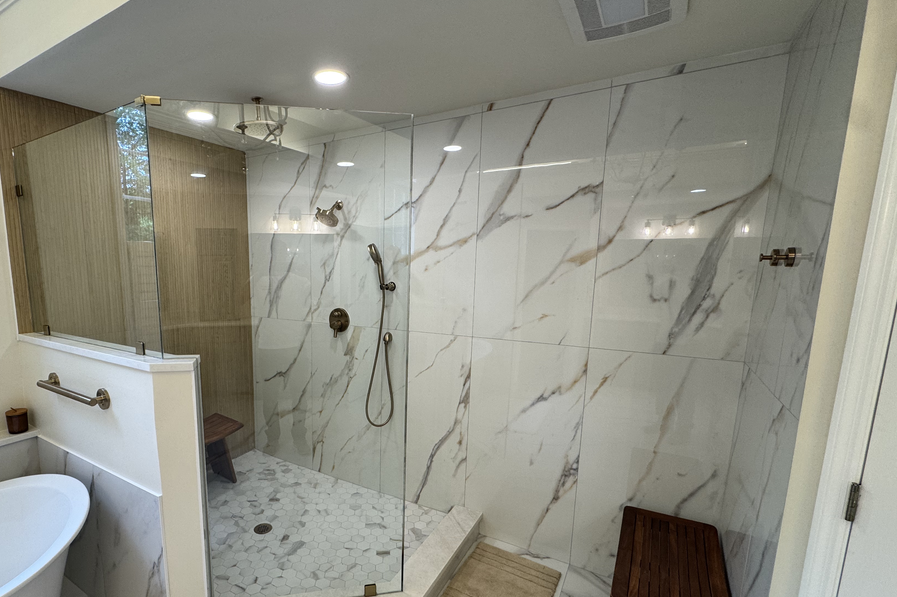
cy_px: 337
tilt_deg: -9.5
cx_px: 354
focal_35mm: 18
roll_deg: -0.7
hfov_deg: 88.7
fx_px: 448
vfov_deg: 67.1
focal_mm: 2.22
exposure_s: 1/120
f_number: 2.2
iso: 100
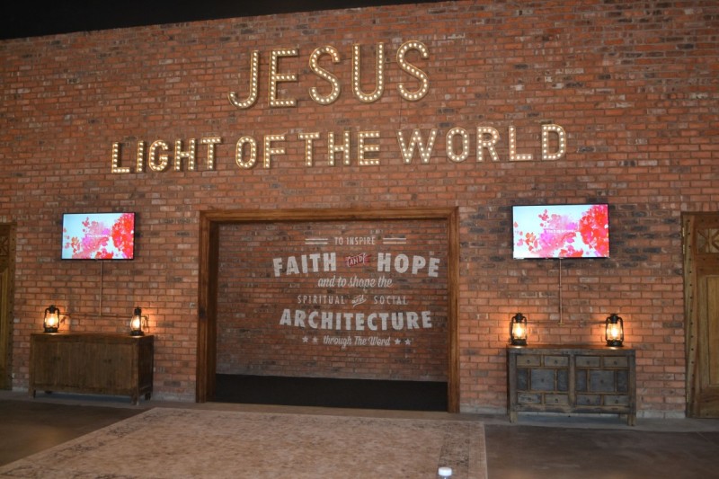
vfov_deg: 43.6
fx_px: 599
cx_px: 360
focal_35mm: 30
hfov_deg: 61.9
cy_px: 240
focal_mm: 20
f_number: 3.8
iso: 450
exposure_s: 1/60
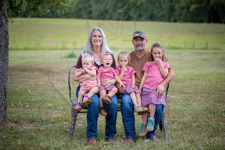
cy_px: 75
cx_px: 112
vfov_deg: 17.1
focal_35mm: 80
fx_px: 500
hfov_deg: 25.4
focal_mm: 80
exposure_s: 1/640
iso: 400
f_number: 3.2
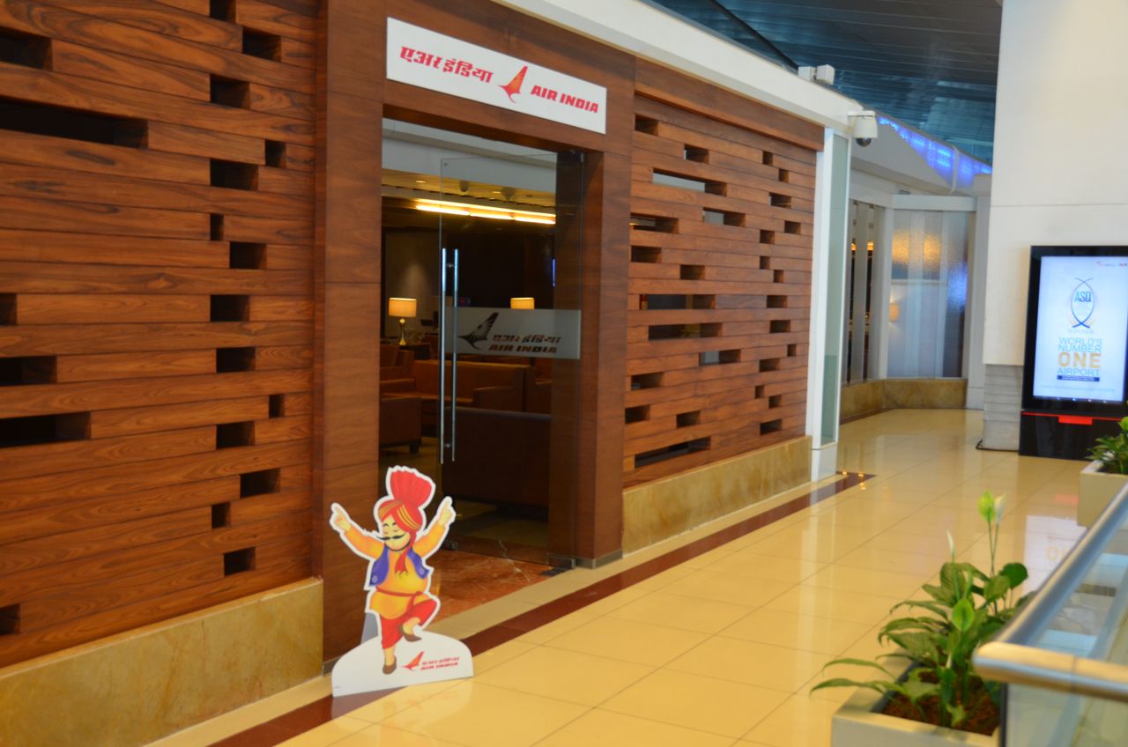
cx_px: 564
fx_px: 1220
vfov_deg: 34.1
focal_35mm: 39
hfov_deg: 49.6
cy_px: 374
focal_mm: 26
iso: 640
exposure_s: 1/60
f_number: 4
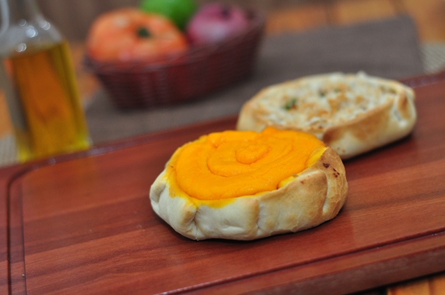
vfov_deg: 18.1
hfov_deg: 27.0
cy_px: 148
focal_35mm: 75
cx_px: 222
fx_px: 926
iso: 500
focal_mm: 50
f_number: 2.8
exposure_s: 1/100
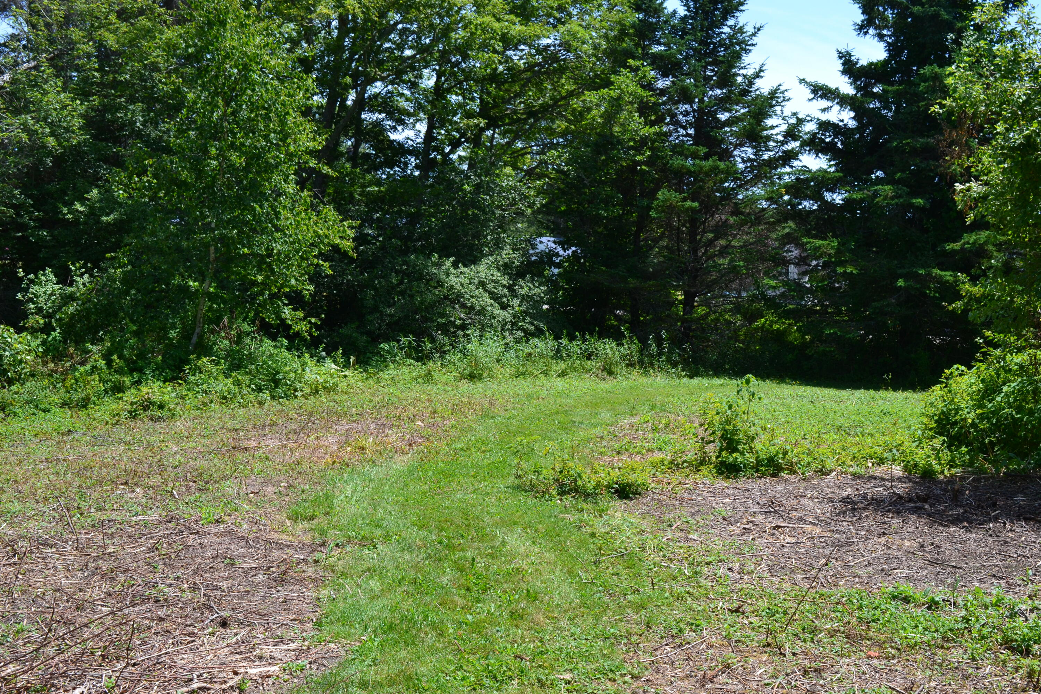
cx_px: 520
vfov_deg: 34.2
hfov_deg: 49.6
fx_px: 1128
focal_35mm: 39
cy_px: 347
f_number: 10
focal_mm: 26
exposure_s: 1/320
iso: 400
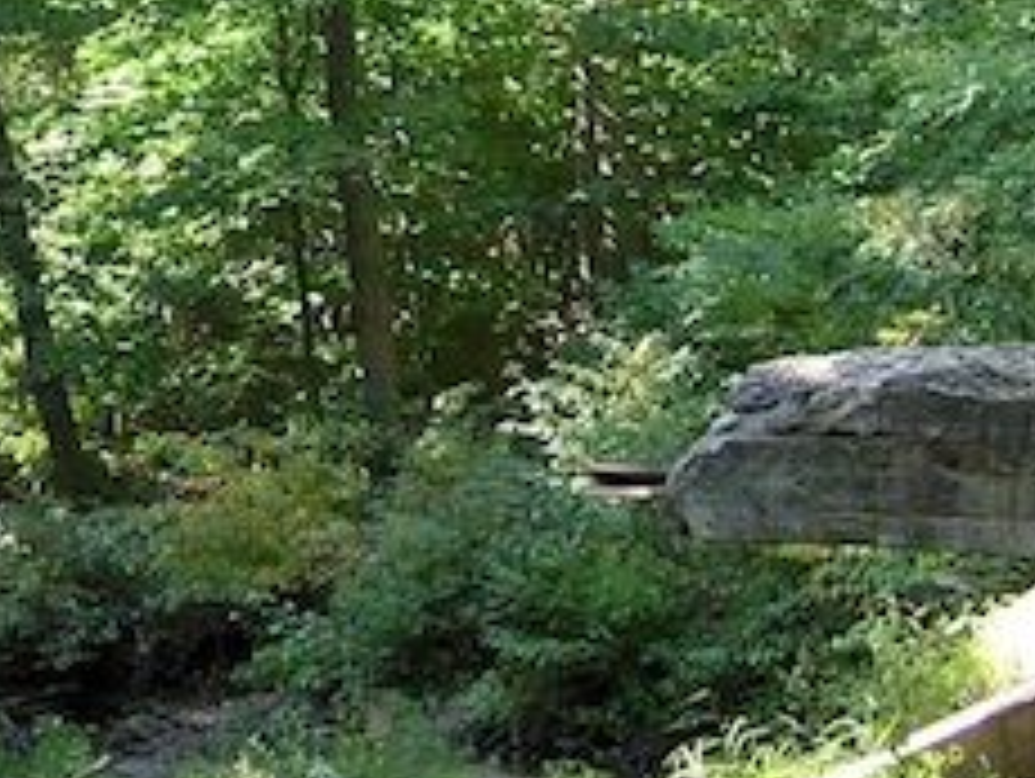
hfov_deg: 15.6
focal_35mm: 125
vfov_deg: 11.8
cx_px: 202
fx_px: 3741
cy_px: 182
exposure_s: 1/36.8
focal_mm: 6
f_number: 2.7
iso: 50
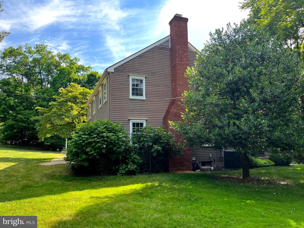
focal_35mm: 26
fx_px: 228
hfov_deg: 67.3
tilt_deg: +7.9
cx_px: 152
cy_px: 114
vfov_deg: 53.1
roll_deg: +1.5
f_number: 1.6
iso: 50
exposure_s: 1/522
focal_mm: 5.1
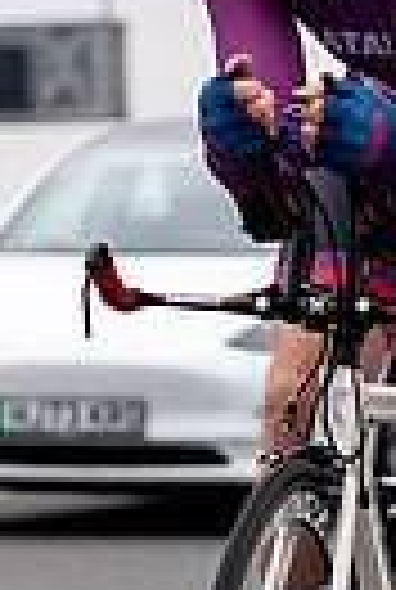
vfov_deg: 5.0
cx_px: 355
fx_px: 6745
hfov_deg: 3.4
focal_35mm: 411
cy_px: 641
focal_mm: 70
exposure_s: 1/800
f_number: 3.2
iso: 100
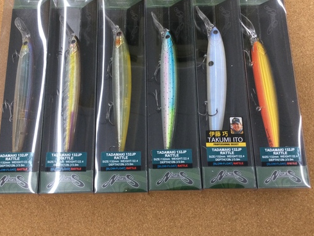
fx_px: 345
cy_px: 104
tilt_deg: -72.3
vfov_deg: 37.7
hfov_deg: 48.9
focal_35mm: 38
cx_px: 146
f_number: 2.4
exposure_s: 1/30
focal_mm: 3.3
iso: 32
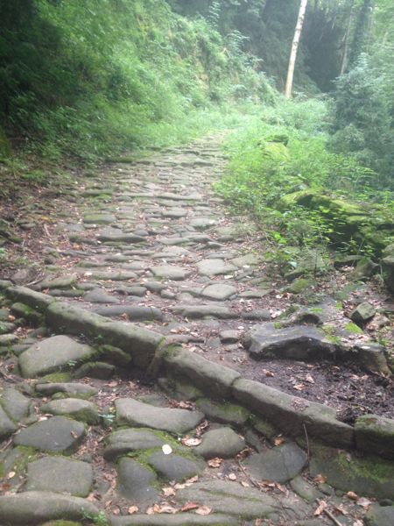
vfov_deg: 52.6
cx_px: 197
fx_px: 531
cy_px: 263
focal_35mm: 35
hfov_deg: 40.7
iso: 64
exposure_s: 1/20
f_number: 2.4
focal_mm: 4.28
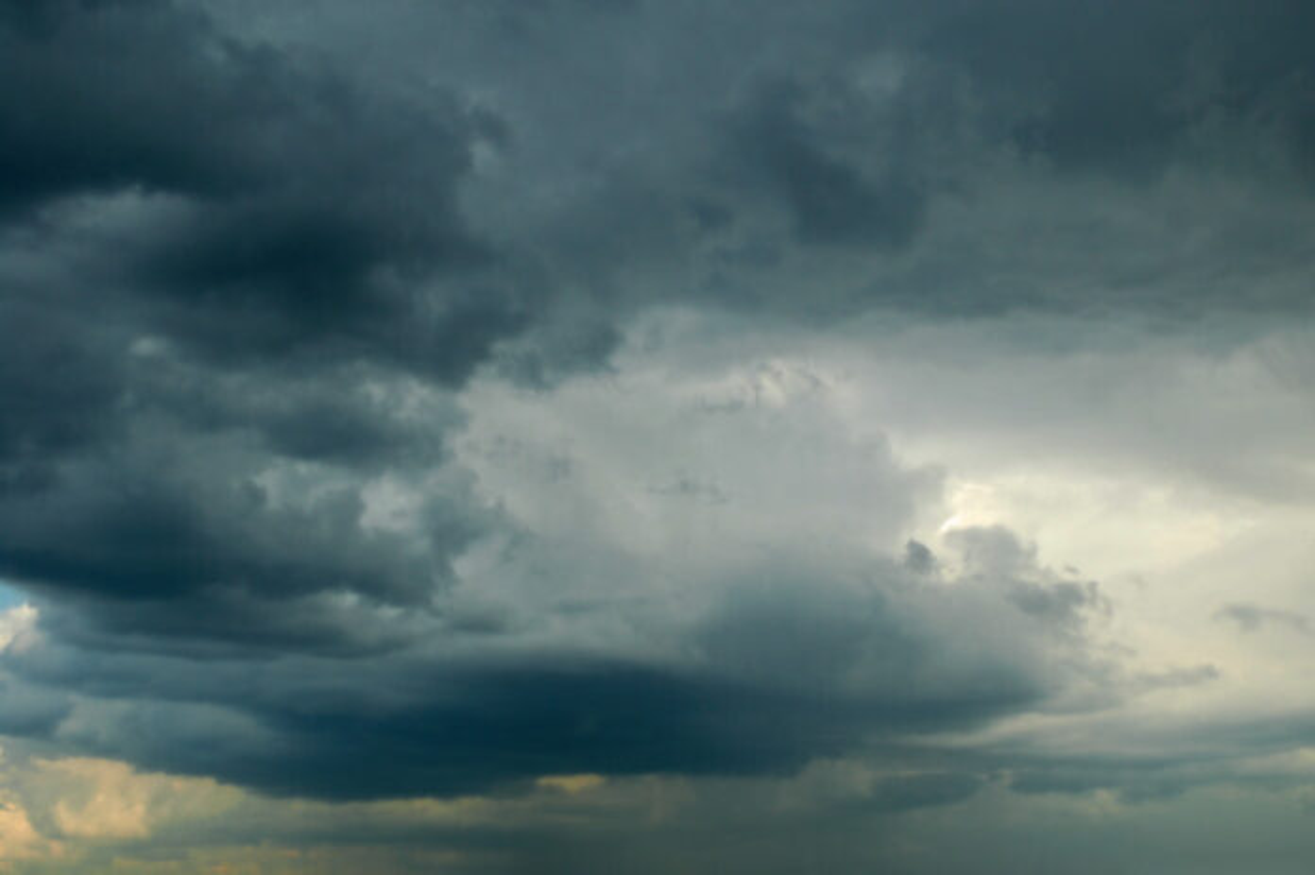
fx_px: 1588
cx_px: 658
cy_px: 438
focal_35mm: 44
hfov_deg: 45.0
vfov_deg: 30.8
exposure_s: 1/160
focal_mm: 29
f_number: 11
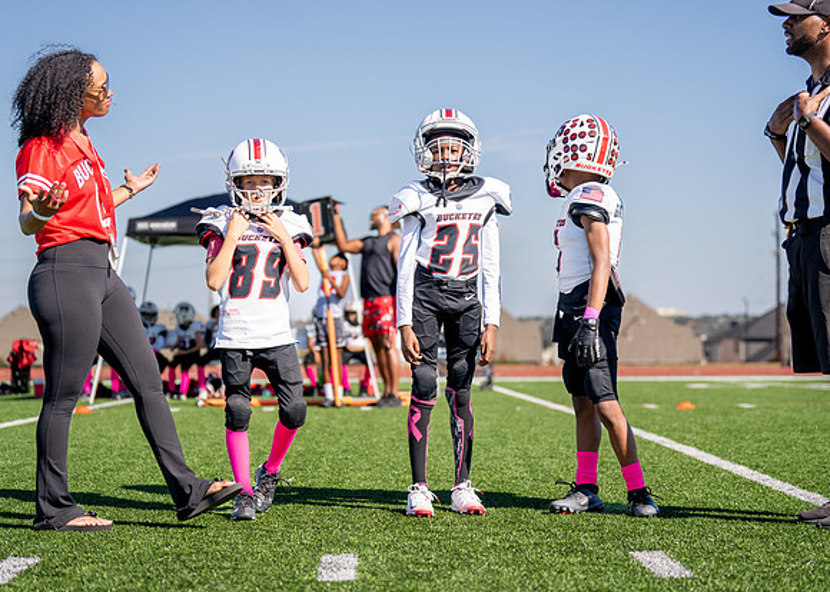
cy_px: 303
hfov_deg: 25.8
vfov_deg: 18.6
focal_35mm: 77
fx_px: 1811
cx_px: 439
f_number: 2.8
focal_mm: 70
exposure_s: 1/4000
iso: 250
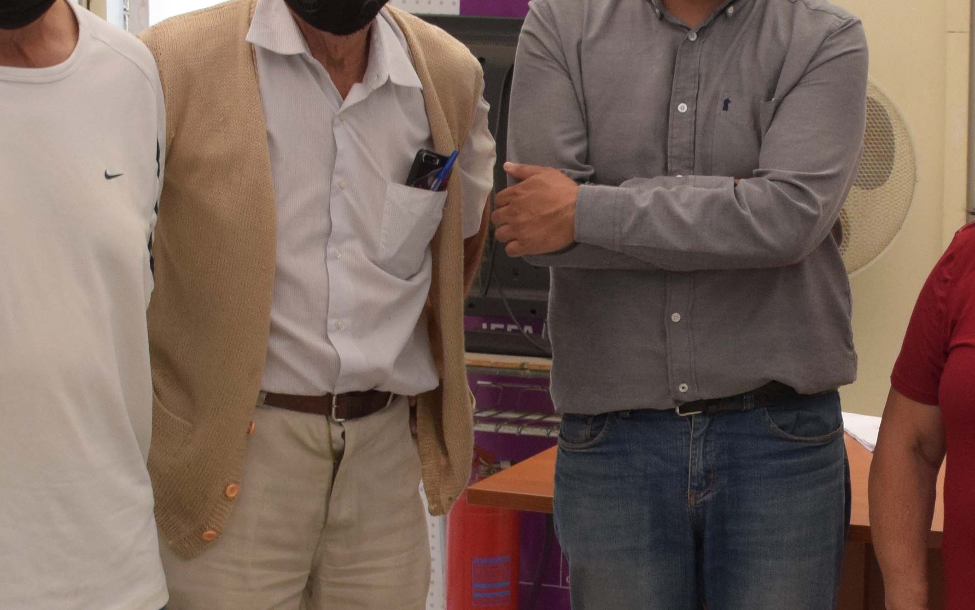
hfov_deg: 19.8
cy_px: 474
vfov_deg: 12.5
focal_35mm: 104
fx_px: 2763
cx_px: 794
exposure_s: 1/30
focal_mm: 24
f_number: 8
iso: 800
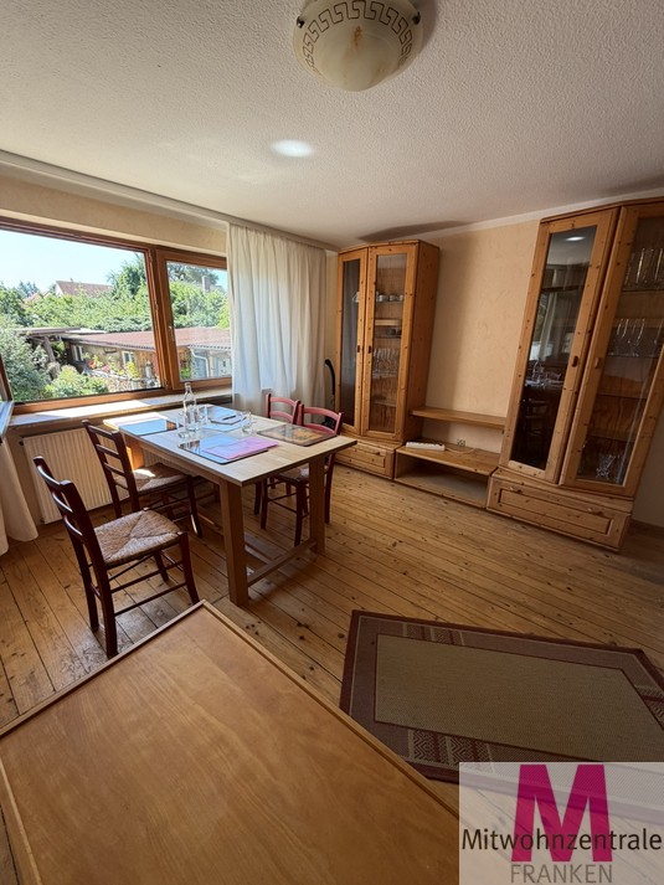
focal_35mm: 14
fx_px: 358
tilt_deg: -15.0
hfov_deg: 85.7
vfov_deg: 102.1
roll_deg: -0.8
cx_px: 332
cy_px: 442
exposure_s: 1/121
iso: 80
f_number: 2.2
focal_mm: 2.22
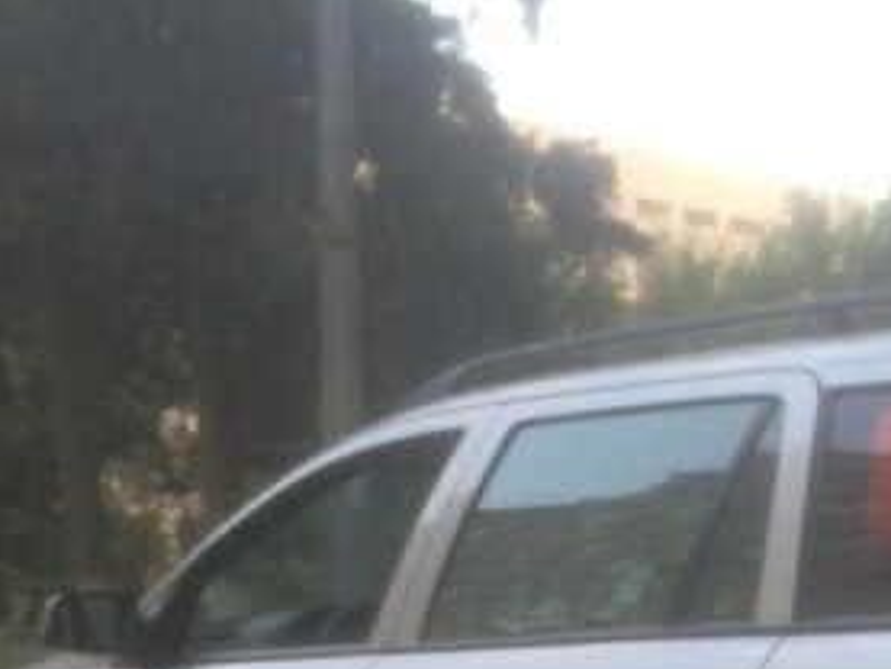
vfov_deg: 20.1
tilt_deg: -7.1
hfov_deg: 26.6
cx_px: 901
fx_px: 1777
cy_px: 790
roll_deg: -3.4
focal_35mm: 69
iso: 50
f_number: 2.2
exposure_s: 1/33
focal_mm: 4.15
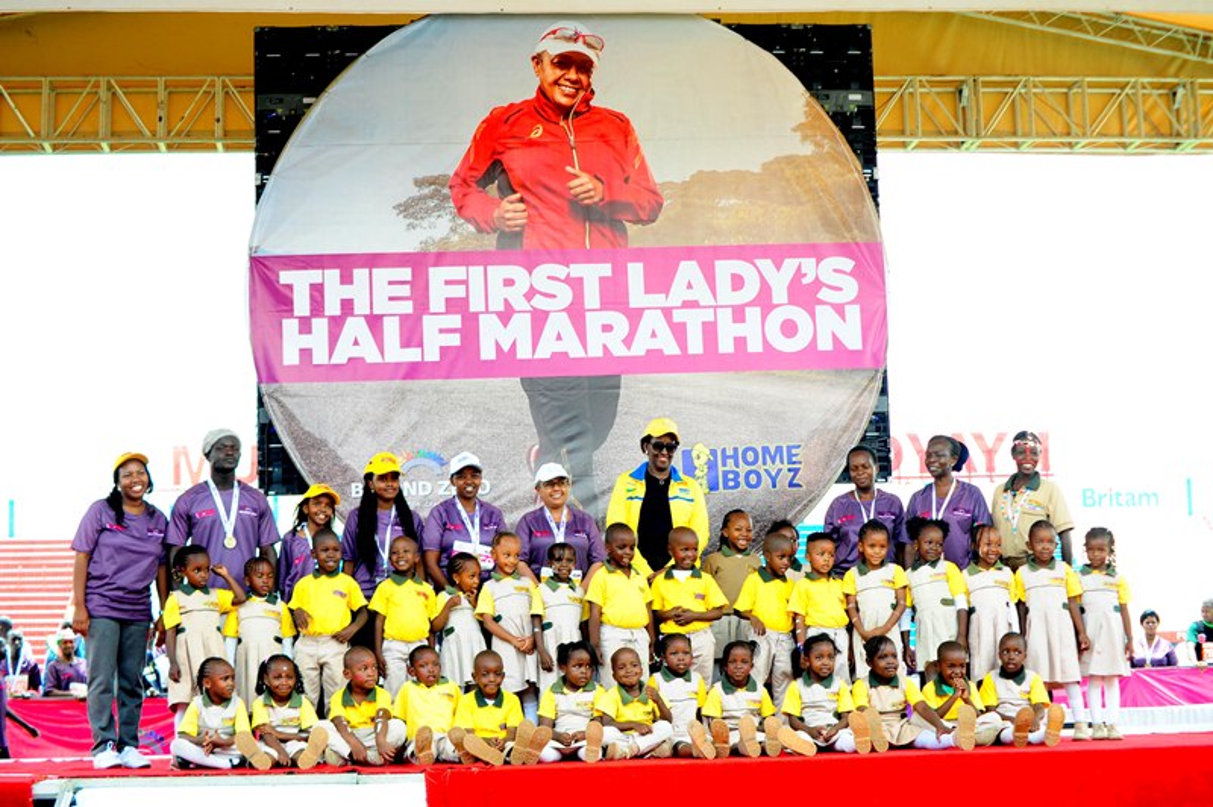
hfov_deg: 28.9
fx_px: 2357
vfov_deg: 19.4
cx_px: 606
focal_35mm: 70
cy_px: 404
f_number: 6.3
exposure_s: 1/80
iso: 200
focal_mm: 70
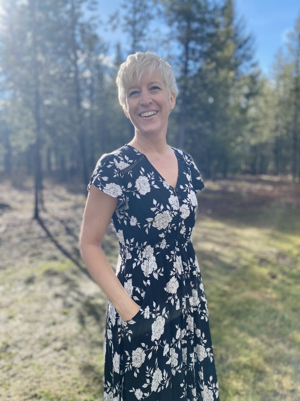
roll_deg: +0.9
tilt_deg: -7.1
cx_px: 150
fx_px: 300
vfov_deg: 67.3
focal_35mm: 26
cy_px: 200
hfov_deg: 53.1
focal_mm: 4.25
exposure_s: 1/1522
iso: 32
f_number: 1.8
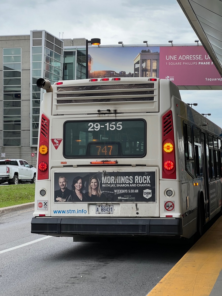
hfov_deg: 19.1
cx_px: 111
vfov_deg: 25.3
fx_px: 658
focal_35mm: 77
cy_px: 148
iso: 32
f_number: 2.8
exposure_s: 1/120
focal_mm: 9
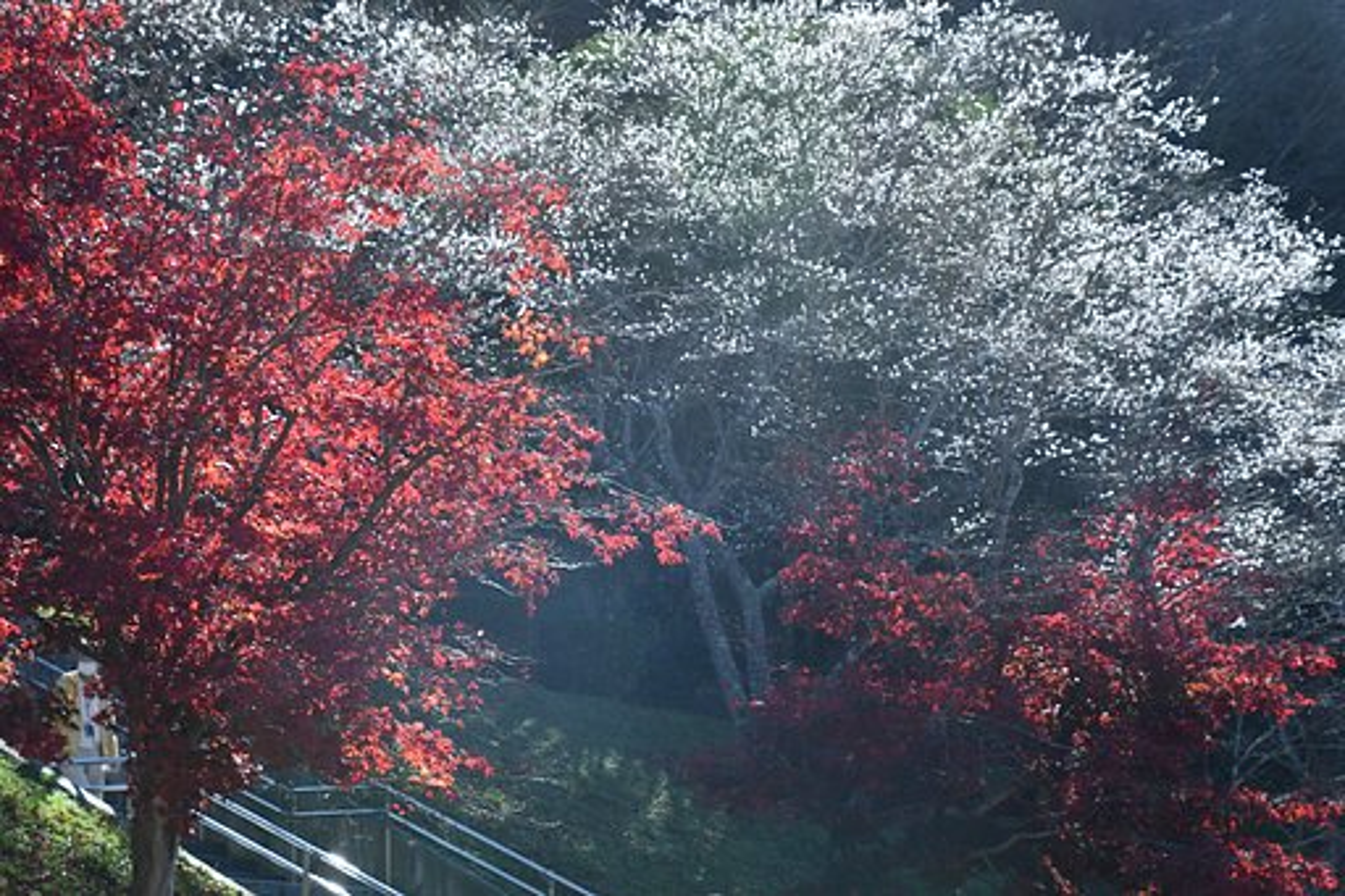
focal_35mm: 93
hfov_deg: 21.9
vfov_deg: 14.7
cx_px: 672
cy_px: 448
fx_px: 3473
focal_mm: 62
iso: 1000
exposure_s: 1/1000
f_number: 8
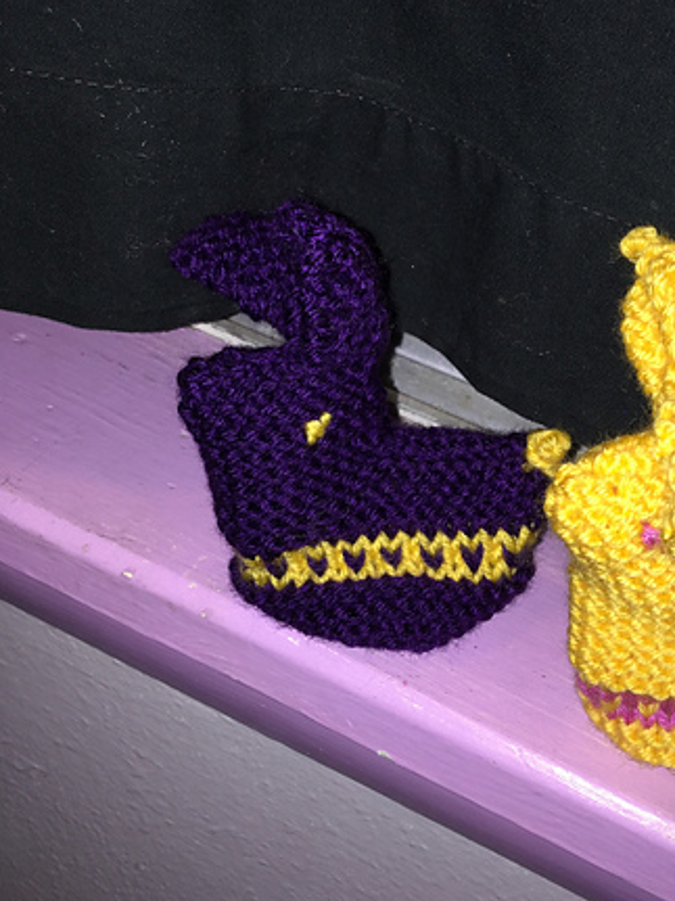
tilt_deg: -33.0
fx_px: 1197
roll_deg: -13.2
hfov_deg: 31.0
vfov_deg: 41.0
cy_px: 349
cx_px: 497
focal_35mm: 46
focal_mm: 3.3
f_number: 2.4
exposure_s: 1/20
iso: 25
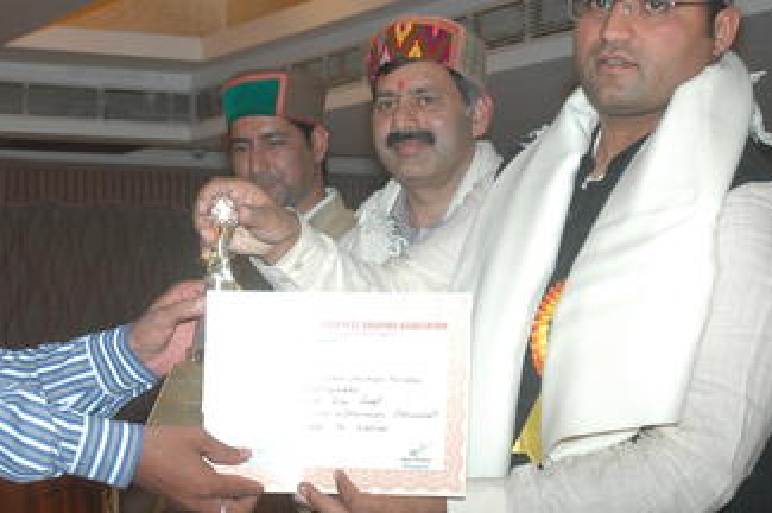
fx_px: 1841
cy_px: 246
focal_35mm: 86
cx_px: 247
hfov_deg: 23.6
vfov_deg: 15.9
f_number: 4.5
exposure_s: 1/60
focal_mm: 31
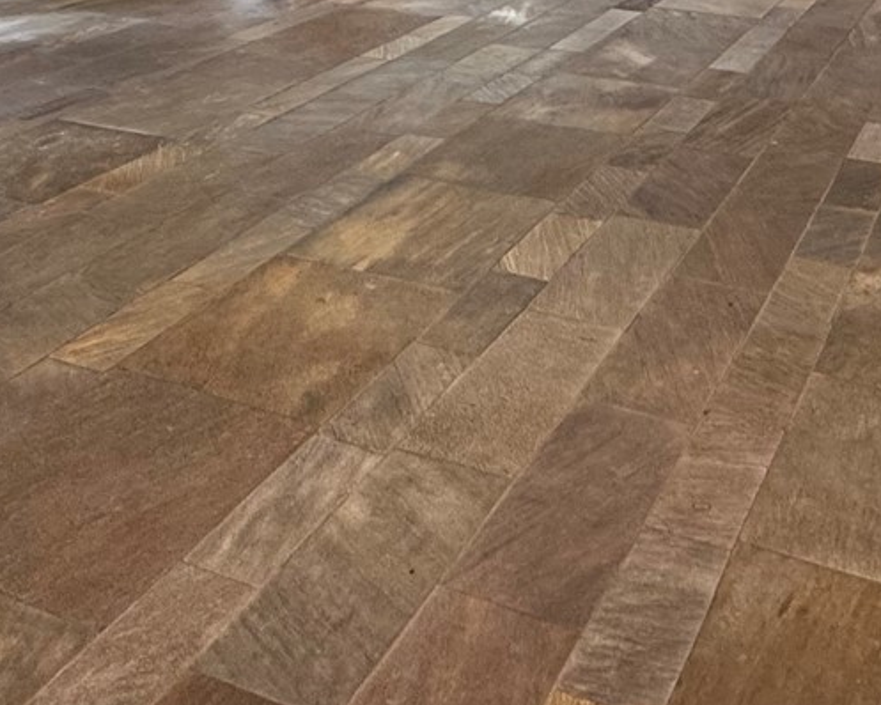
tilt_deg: -1.8
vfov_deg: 27.4
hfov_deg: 41.0
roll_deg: +0.0
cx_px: 645
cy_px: -257
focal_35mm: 44
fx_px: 1148
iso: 250
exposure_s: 1/120
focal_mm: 2.22
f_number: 2.2
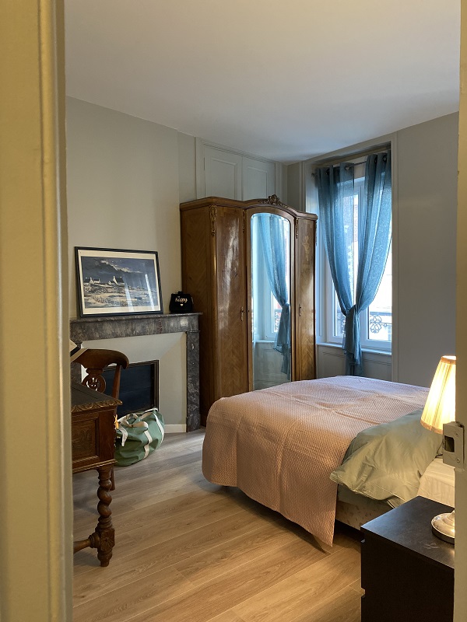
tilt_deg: -1.3
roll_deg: -0.2
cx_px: 234
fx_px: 468
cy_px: 311
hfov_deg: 53.1
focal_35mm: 26
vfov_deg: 67.3
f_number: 1.8
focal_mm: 4.25
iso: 320
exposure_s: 1/50
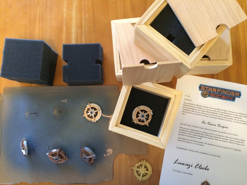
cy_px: 92
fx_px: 207
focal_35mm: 29
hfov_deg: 61.7
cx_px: 124
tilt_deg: -82.9
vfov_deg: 48.2
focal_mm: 4.15
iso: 320
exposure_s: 1/30
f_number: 2.2
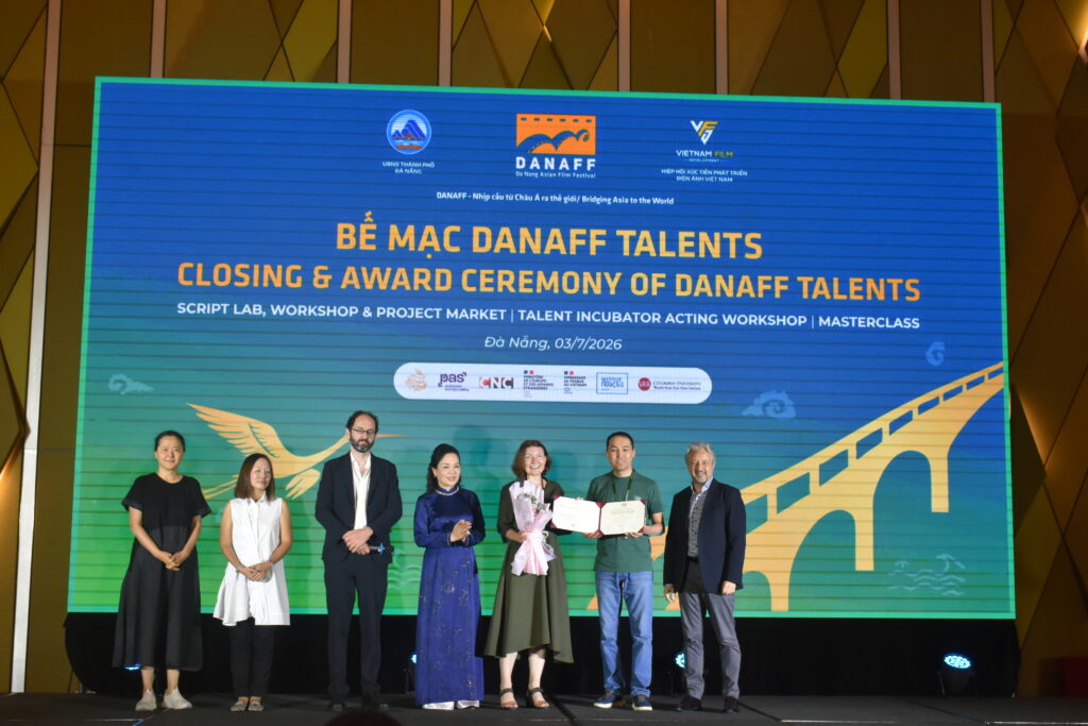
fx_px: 1451
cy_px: 363
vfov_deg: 28.1
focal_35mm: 48
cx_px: 544
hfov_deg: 41.1
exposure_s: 1/250
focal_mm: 32
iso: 1250
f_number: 8
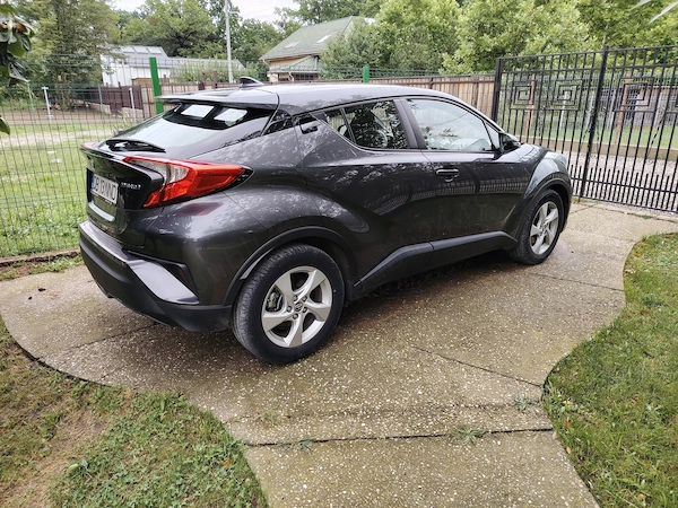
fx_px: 470
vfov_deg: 56.8
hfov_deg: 71.6
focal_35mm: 24
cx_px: 339
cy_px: 254
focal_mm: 5.25
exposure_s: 1/100
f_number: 1.75
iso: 182
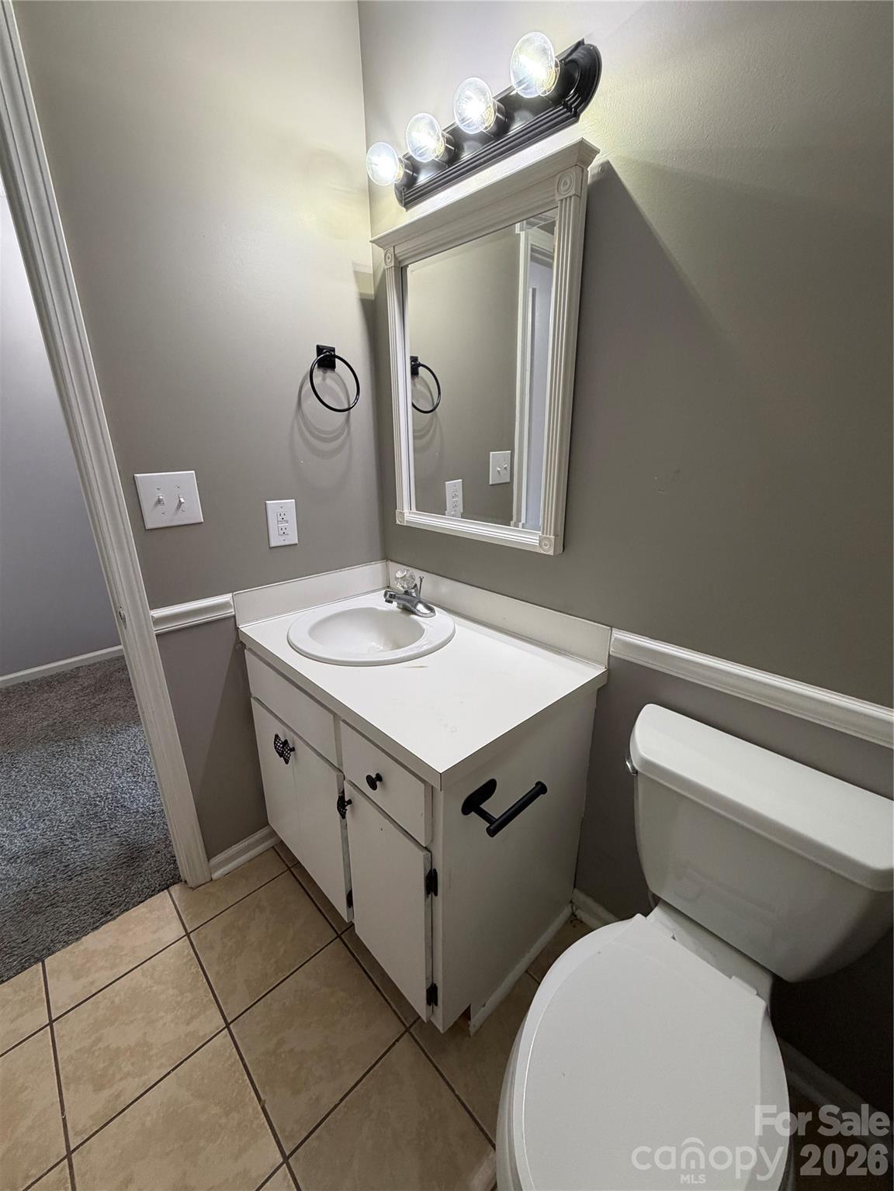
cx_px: 447
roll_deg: +0.3
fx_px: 482
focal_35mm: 14
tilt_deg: -18.6
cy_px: 596
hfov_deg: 85.7
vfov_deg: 102.1
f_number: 2.2
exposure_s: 1/60
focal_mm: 2.22
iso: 200
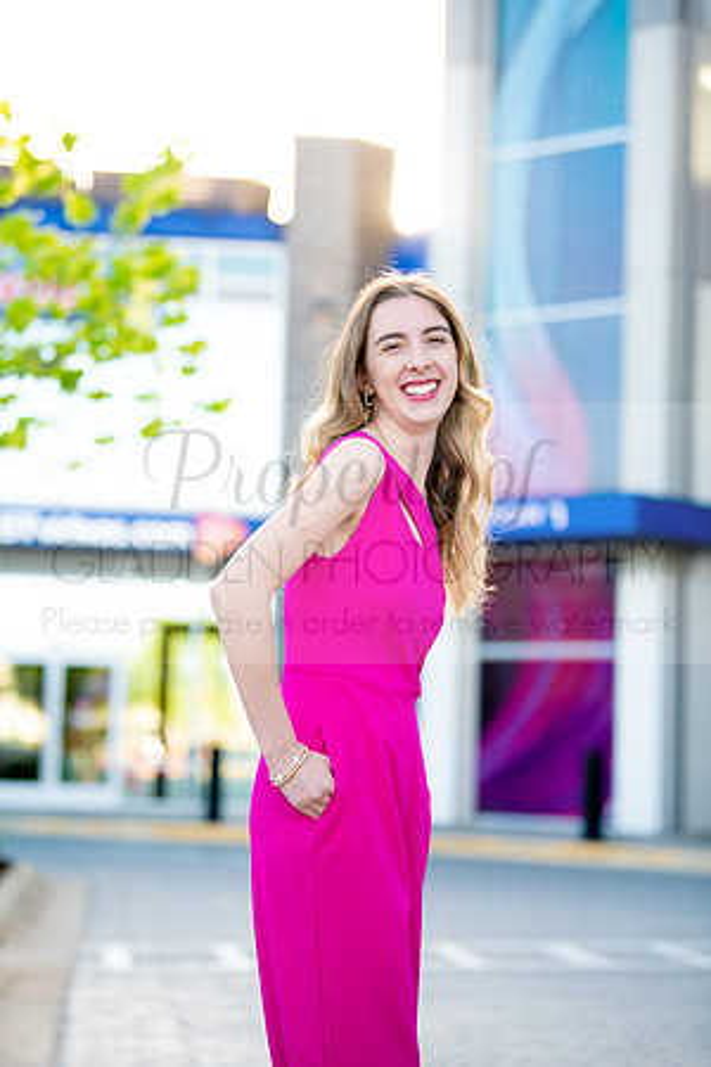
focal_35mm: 86
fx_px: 2548
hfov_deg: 15.9
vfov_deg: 23.6
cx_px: 356
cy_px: 534
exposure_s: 1/400
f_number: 2.8
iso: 320
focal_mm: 86
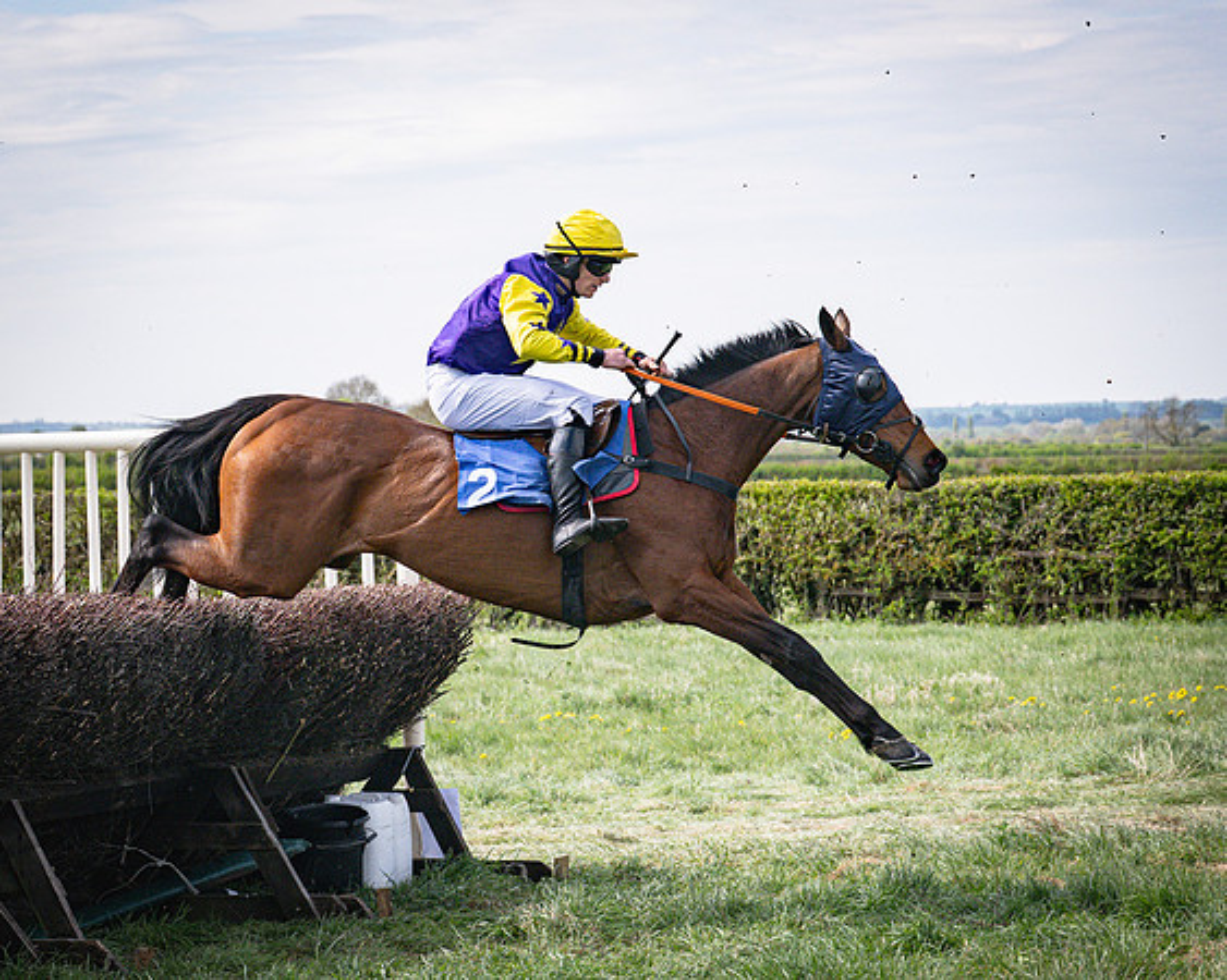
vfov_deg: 11.5
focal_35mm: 134
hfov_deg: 14.3
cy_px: 444
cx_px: 595
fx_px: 4881
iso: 400
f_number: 5
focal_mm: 70
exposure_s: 1/4000
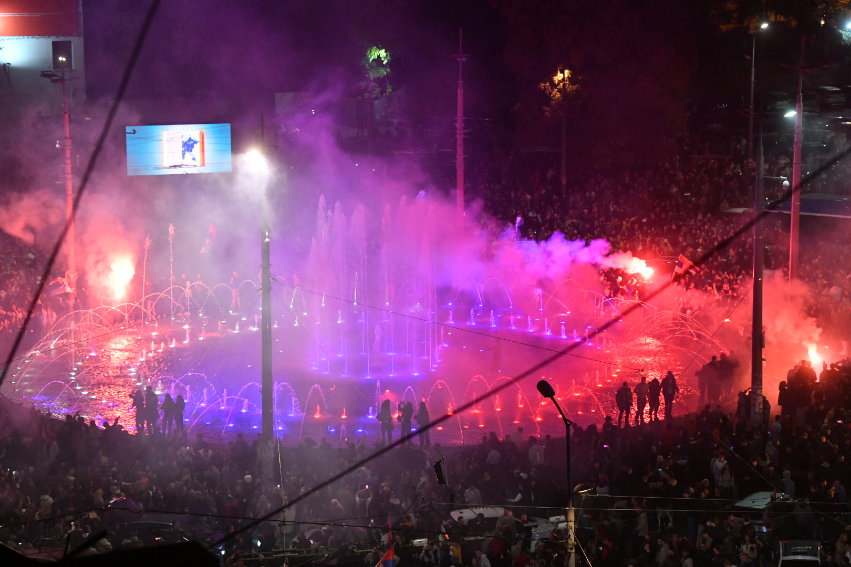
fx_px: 2836
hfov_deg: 17.1
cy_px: 284
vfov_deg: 11.4
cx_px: 426
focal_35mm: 120
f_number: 4.5
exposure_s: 1/400
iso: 6400
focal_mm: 120
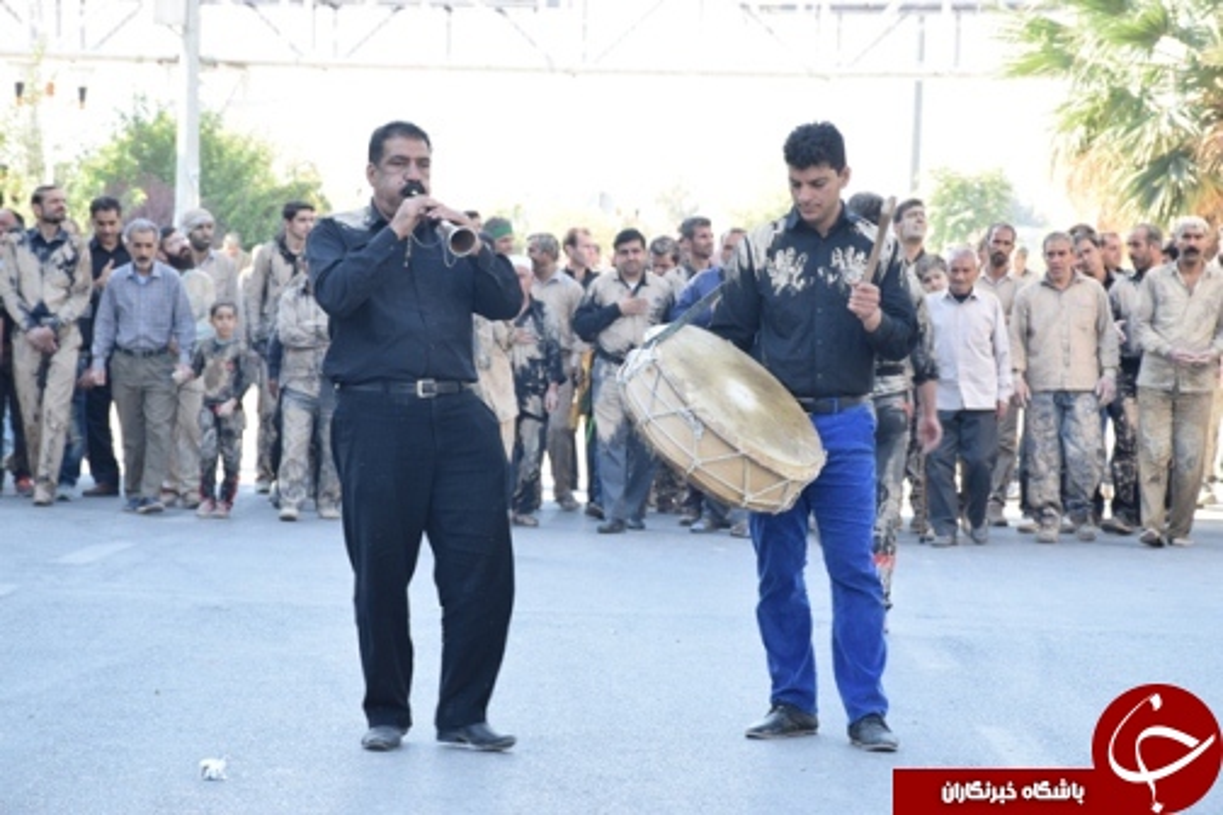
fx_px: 4841
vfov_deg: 9.6
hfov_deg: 14.4
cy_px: 408
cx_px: 612
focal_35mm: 142
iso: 500
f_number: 9
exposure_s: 1/100
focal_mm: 95
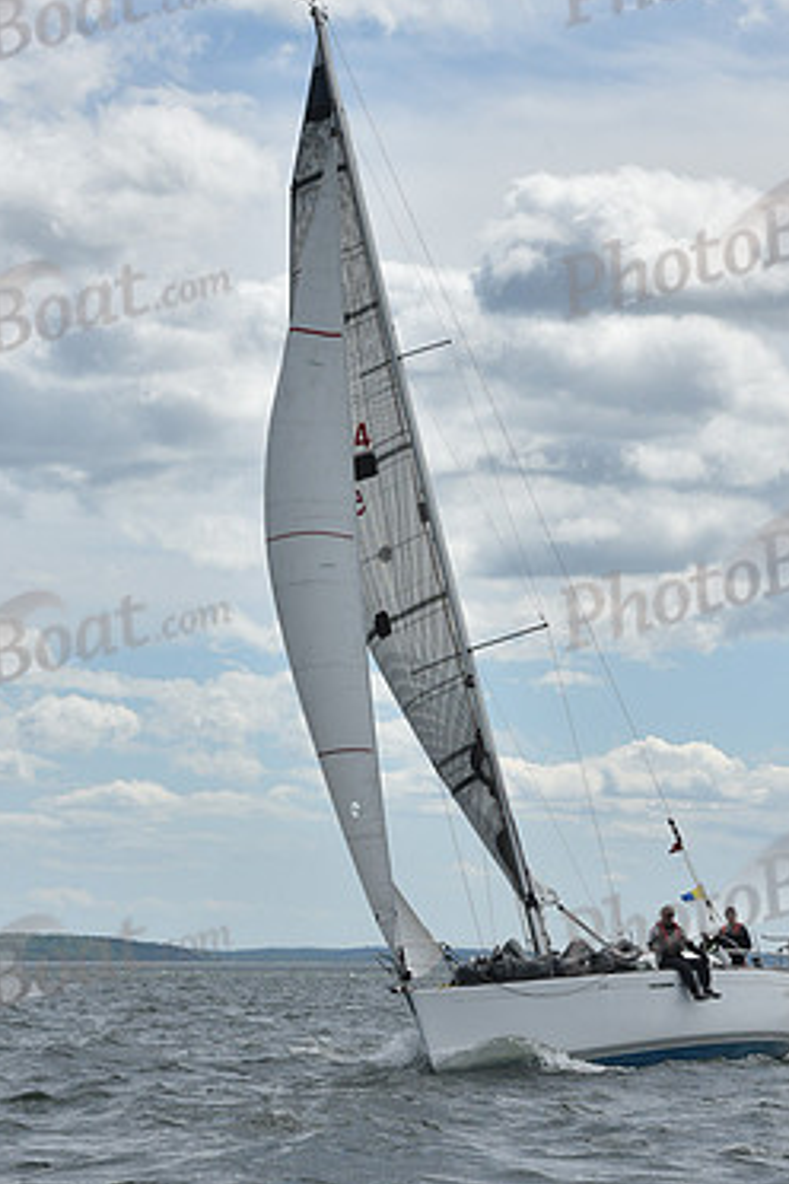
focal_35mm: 153
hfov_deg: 9.0
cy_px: 449
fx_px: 5029
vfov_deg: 13.4
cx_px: 396
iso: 320
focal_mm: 98
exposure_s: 1/1000
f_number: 11
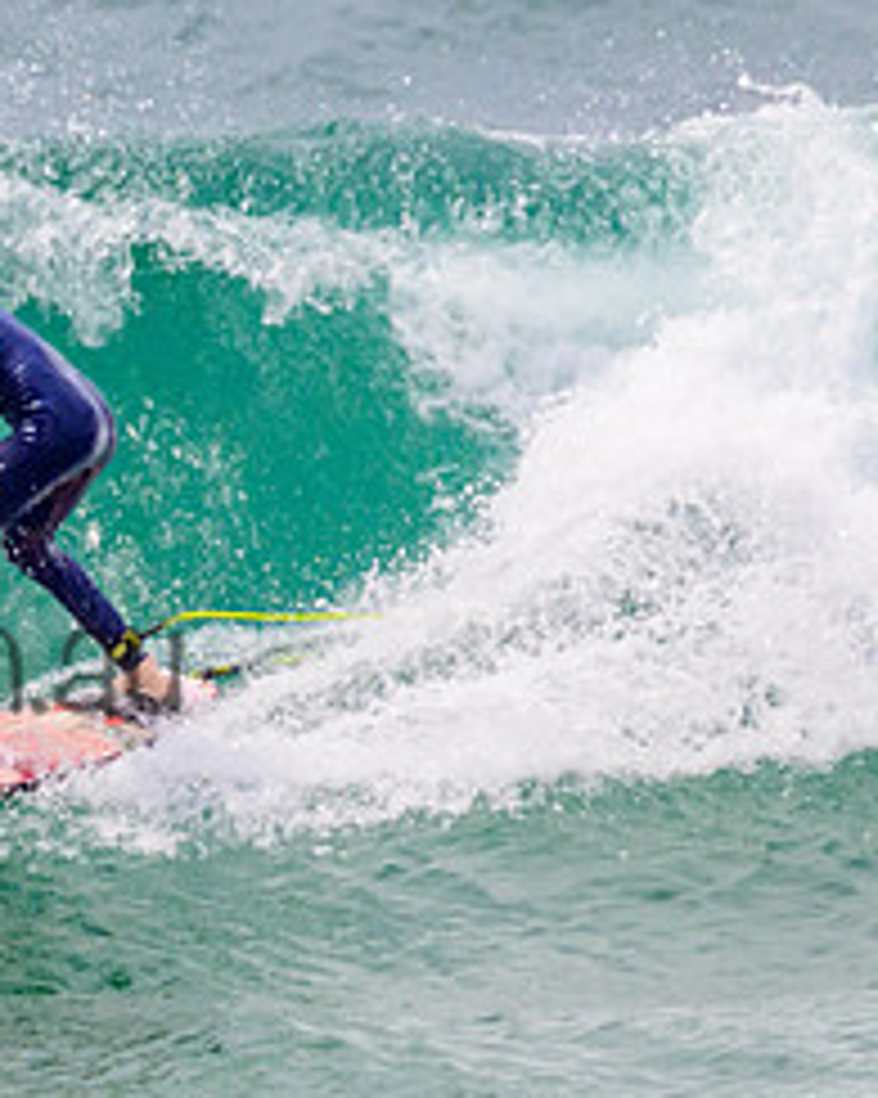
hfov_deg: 0.7
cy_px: 665
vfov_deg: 0.9
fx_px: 73910
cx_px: -211
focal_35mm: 2274
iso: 1000
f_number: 11
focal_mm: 800
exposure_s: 1/2000
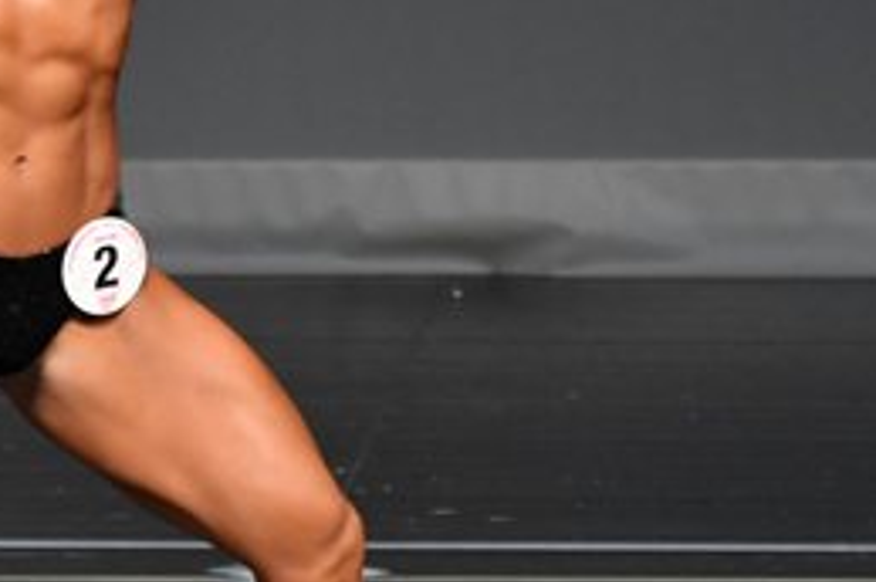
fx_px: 27292
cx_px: -12
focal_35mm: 1123
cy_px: 162
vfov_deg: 1.2
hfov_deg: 1.8
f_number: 5.6
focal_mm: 250
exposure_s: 1/400
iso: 2500
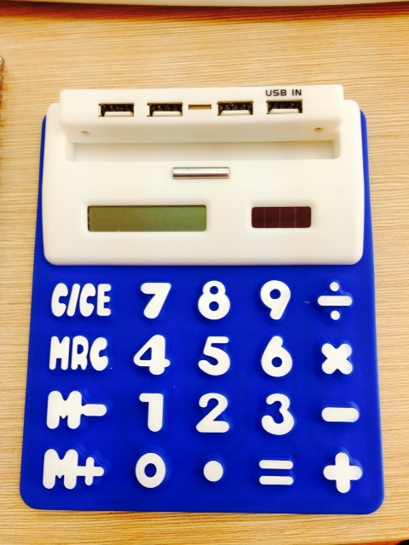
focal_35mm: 33
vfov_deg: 55.4
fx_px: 520
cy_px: 272
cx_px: 204
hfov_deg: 42.9
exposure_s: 1/40
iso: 64
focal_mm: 4.12
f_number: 2.4
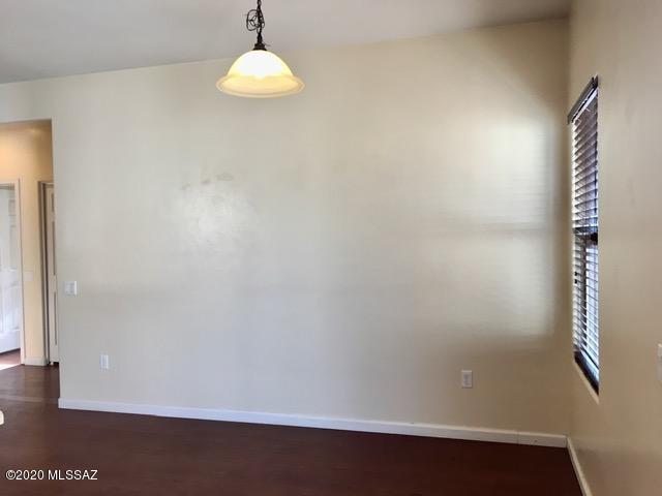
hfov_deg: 61.7
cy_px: 248
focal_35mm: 29
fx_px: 555
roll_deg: +0.8
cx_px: 331
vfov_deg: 48.2
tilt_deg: -1.3
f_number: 2.2
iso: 25
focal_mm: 4.15
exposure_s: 1/33
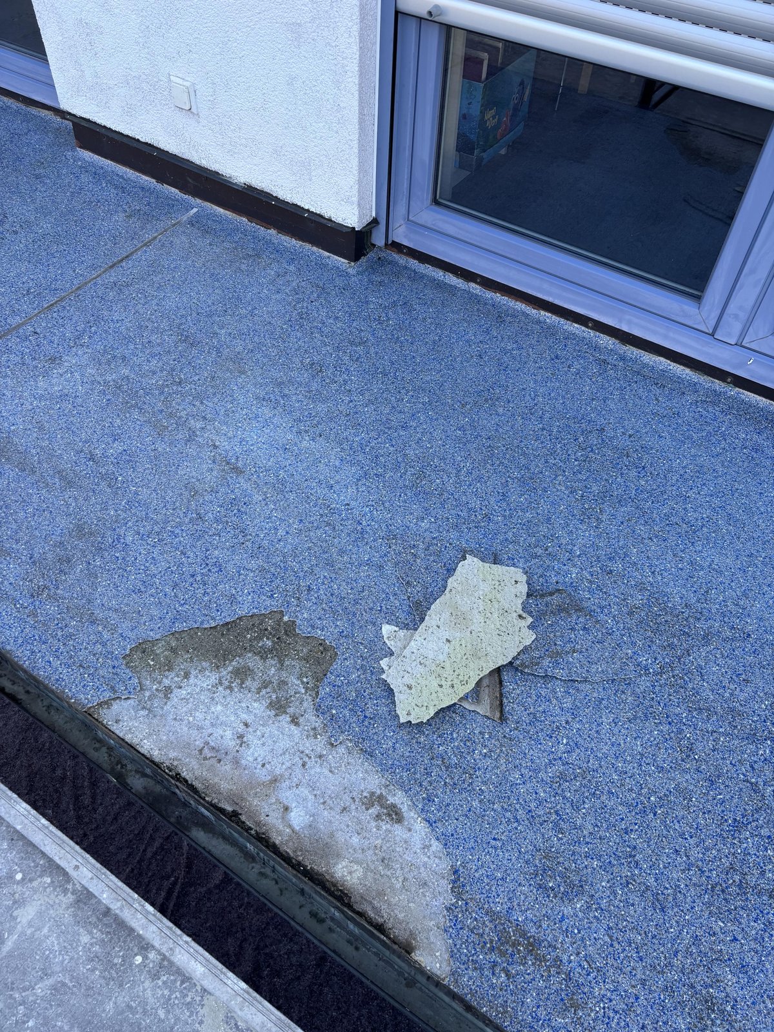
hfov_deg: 53.1
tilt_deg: -48.5
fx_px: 775
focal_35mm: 26
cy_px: 516
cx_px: 387
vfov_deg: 67.3
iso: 50
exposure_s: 1/419
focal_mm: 5.96
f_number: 1.6
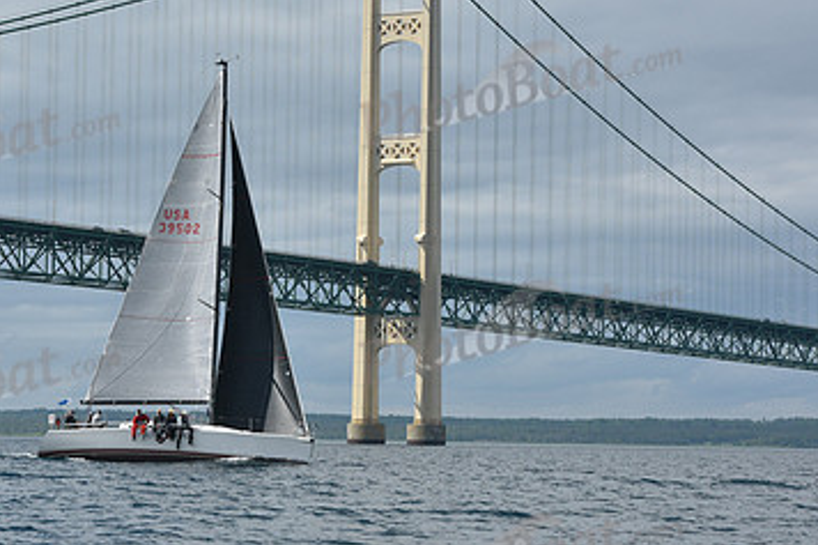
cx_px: 241
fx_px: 3407
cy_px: 240
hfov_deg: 13.7
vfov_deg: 9.1
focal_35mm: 150
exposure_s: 1/800
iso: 250
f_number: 11
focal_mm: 92
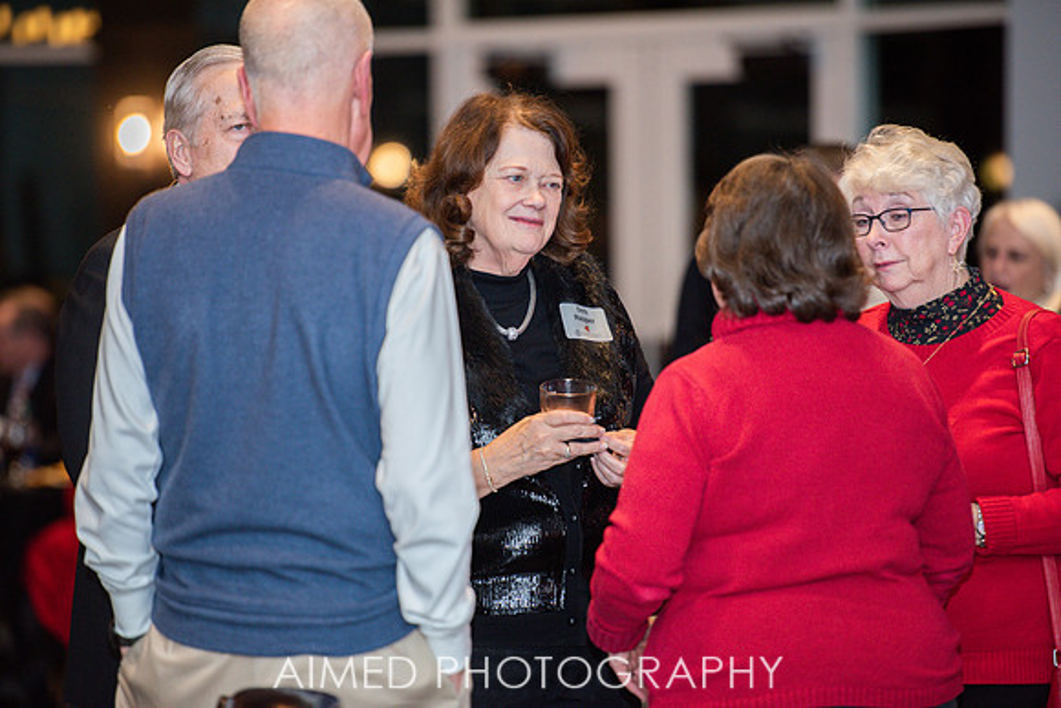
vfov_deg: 6.9
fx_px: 5896
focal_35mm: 200
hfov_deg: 10.3
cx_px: 530
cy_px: 354
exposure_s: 1/200
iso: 640
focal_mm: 200
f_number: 2.8
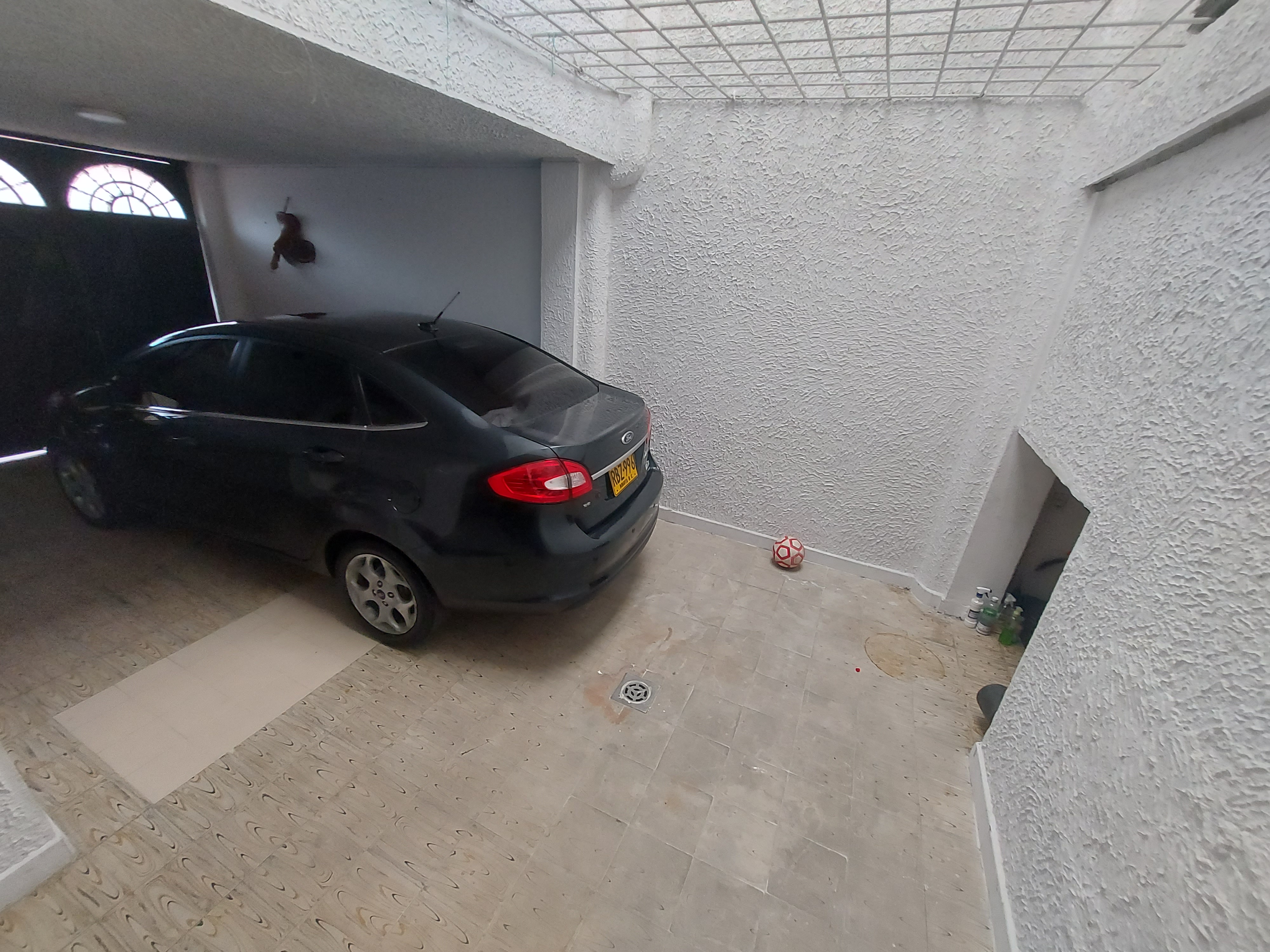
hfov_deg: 106.2
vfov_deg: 89.9
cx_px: 635
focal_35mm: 13
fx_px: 477
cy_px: 476
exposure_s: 1/40
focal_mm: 1.74
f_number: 2.2
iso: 320
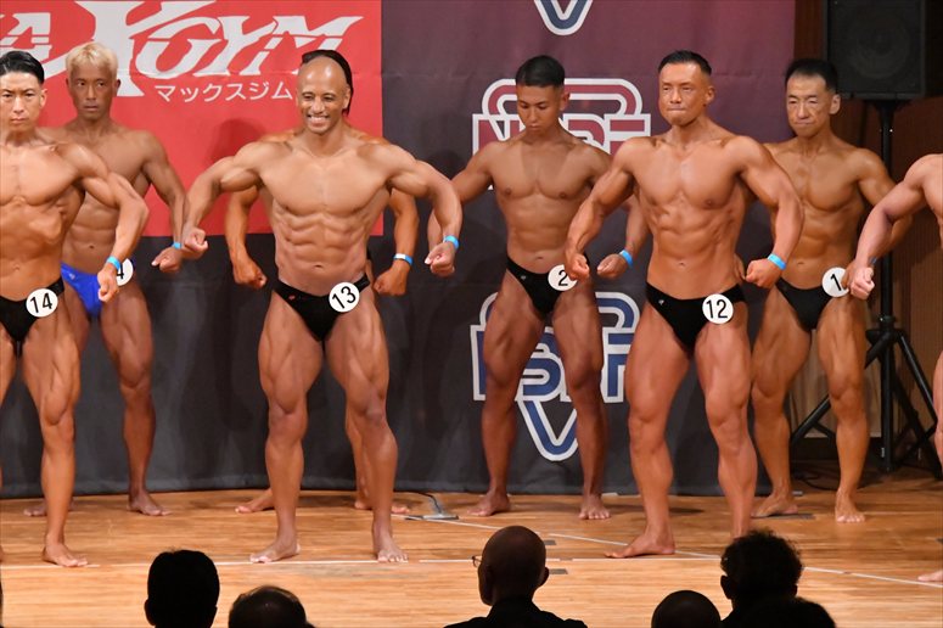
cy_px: 314
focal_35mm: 270
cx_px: 472
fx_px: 7069
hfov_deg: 7.6
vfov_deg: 5.1
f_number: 5.6
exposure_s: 1/400
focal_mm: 180
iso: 12800
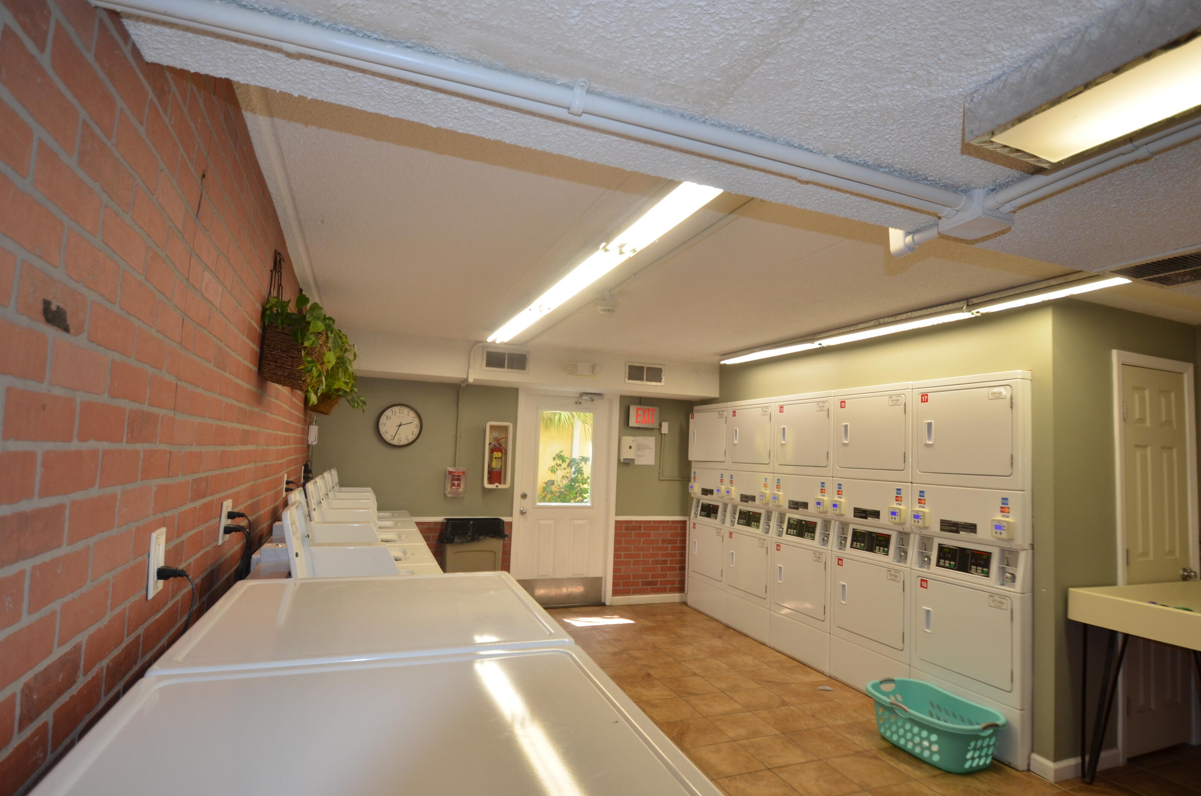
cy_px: 406
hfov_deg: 89.2
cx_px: 624
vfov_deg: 66.4
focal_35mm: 18
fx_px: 608
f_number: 3.5
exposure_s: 1/125
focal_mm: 11.5
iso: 320
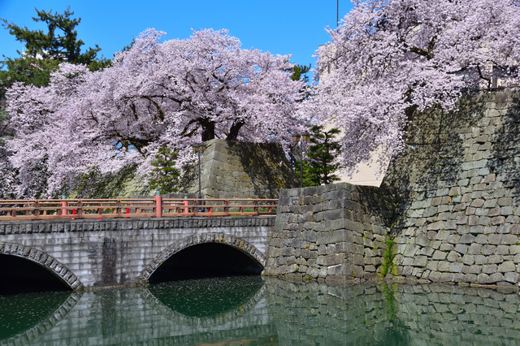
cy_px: 173
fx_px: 823
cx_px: 260
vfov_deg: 23.8
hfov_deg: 35.1
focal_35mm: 57
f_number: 11
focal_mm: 38
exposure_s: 1/500
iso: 400
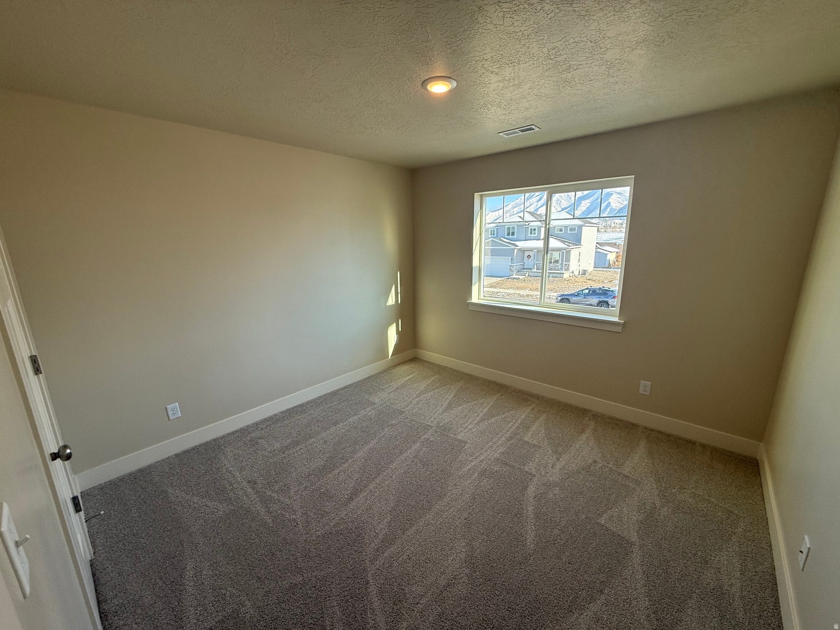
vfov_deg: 85.7
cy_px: 315
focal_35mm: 14
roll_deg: +1.7
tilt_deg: -12.1
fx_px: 340
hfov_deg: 102.1
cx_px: 420
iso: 64
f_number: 2.2
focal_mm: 2.22
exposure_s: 1/200
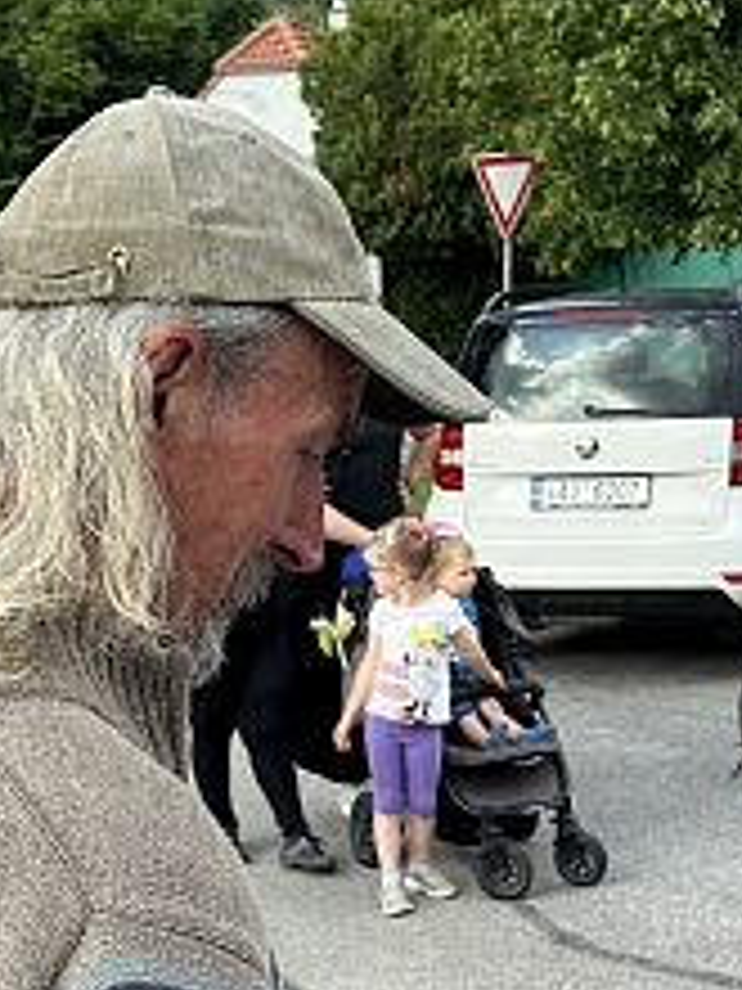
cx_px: 270
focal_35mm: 71
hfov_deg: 20.7
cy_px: 1012
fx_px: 2029
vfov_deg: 25.9
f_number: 1.5
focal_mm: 5.7
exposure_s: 1/780
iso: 50
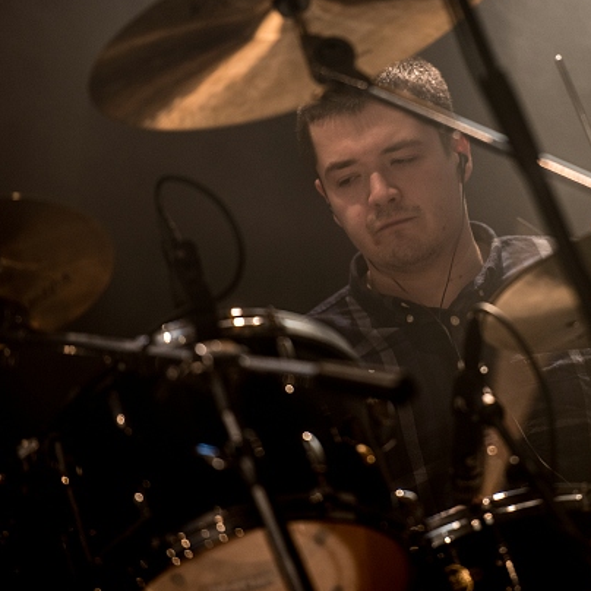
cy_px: 263
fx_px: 5853
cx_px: 430
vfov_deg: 5.8
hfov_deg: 5.8
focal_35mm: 303
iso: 500
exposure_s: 1/80
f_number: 2.8
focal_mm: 200
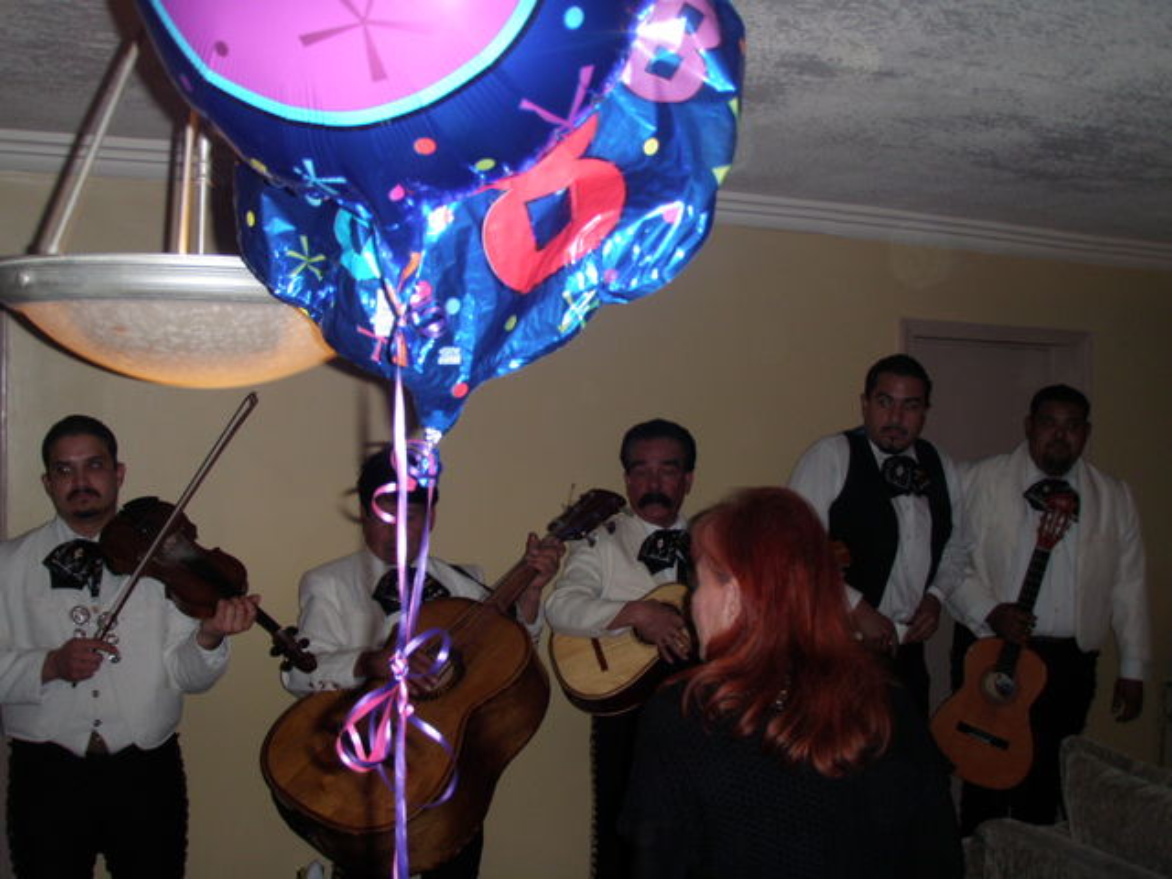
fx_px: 1287
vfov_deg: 37.7
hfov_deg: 49.0
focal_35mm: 38
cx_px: 586
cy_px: 440
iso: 100
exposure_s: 1/30
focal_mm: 6.7
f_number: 3.5
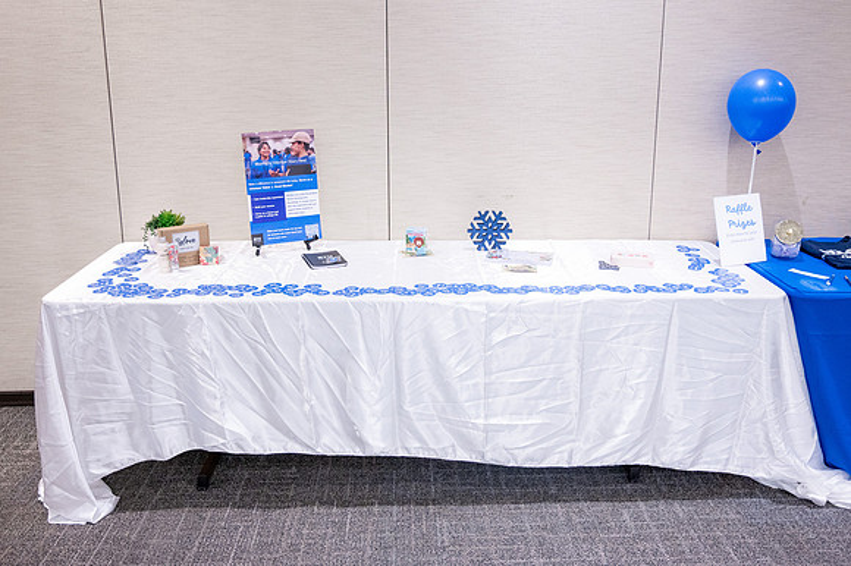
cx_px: 451
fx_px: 806
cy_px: 238
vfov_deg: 38.6
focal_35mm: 34
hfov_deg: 55.6
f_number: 4
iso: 1600
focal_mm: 29
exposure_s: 1/200
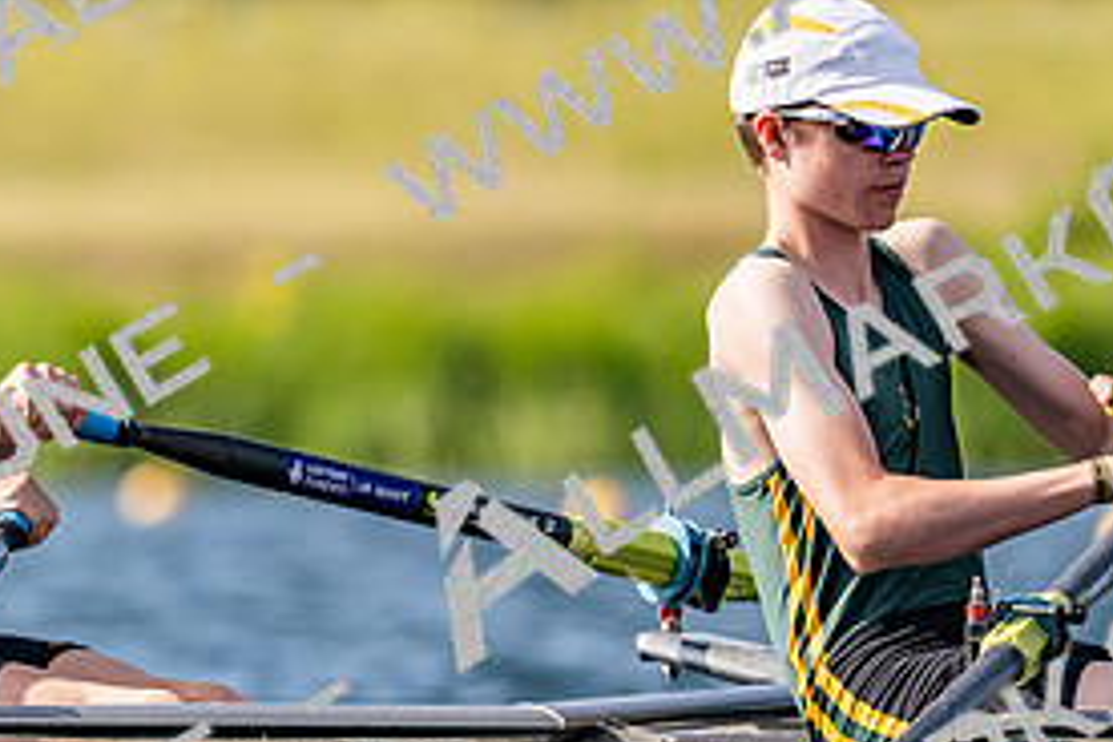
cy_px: 290
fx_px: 38983
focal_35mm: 1261
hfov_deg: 1.6
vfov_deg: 1.1
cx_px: 89
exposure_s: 1/2500
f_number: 4.5
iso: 250
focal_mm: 400
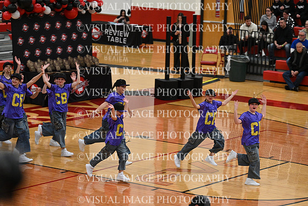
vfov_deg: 10.2
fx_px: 1155
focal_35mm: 135
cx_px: 154
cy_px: 103
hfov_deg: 15.2
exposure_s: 1/400
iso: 4000
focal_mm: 135
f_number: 3.5
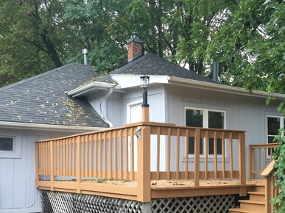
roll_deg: -0.5
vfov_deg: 29.8
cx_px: 183
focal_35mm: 48
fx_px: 395
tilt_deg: +2.1
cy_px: 158
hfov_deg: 39.3
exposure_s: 1/40
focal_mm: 4.15
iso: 32
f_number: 2.2
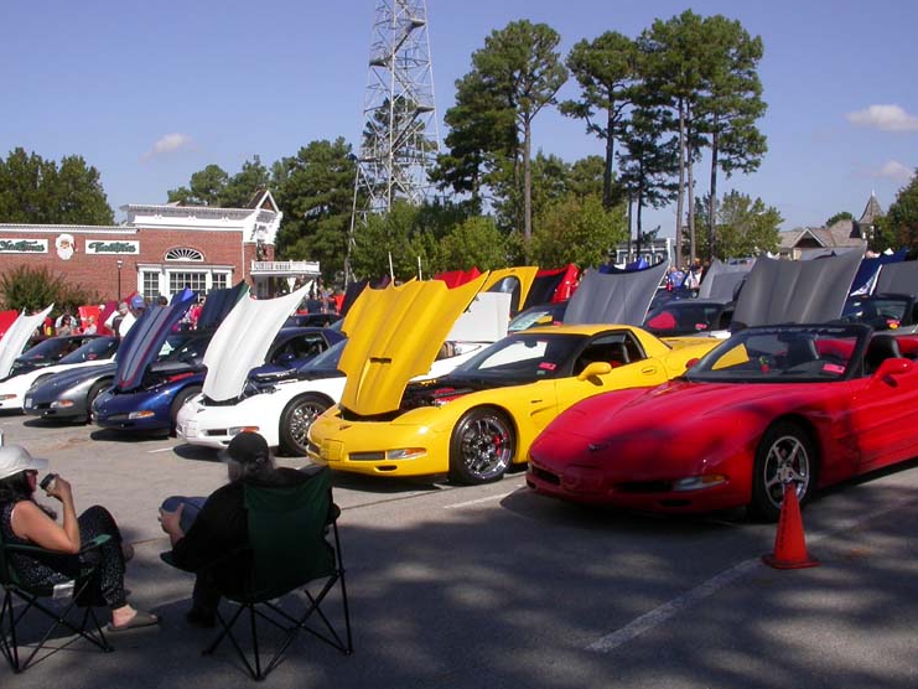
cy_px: 346
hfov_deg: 45.7
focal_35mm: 41
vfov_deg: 35.1
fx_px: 1087
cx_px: 435
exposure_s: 1/394
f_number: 7.5
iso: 100
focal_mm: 7.85
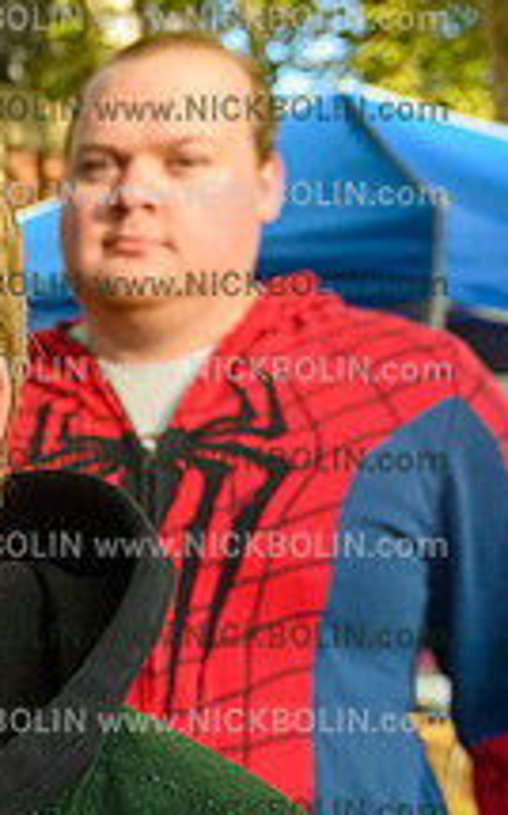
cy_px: 546
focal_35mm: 66
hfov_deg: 16.2
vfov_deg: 30.8
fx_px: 1465
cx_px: -440
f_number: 5
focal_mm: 24
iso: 2500
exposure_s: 1/1250
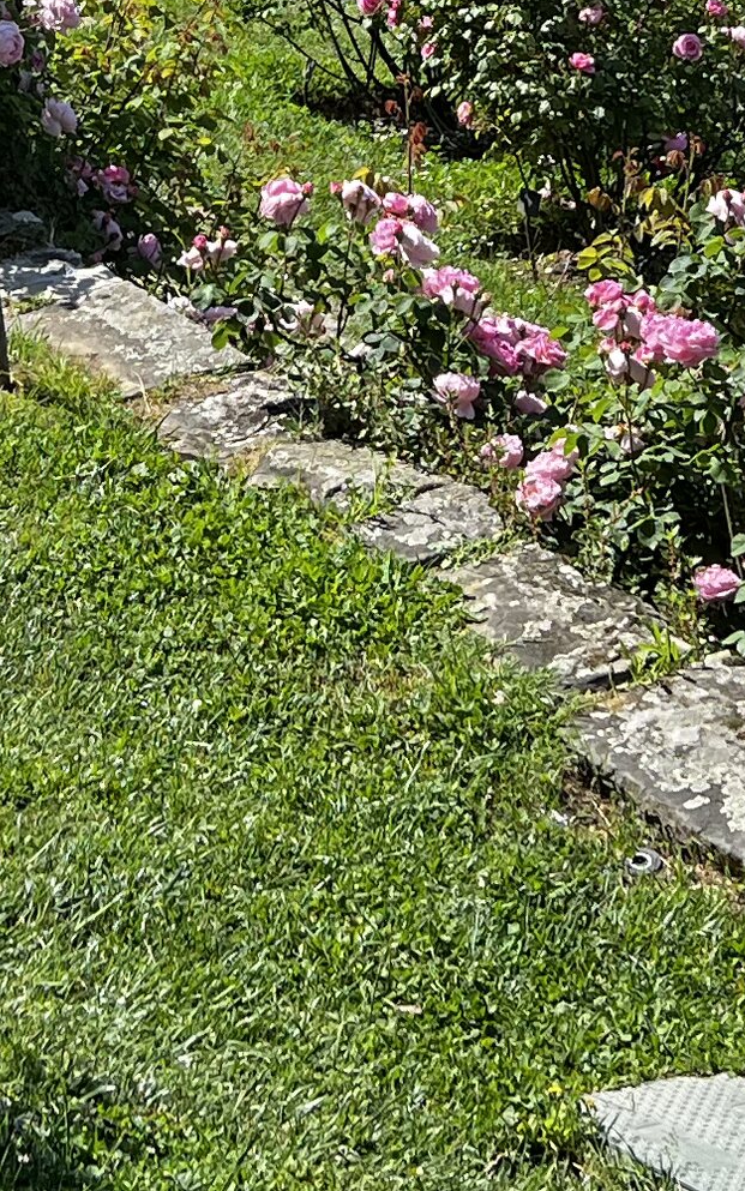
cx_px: 95
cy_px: -445
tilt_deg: +1.7
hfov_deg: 11.7
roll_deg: +2.4
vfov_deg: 17.4
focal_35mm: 111
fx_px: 3604
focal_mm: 5.7
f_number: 1.5
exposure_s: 1/2513
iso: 50
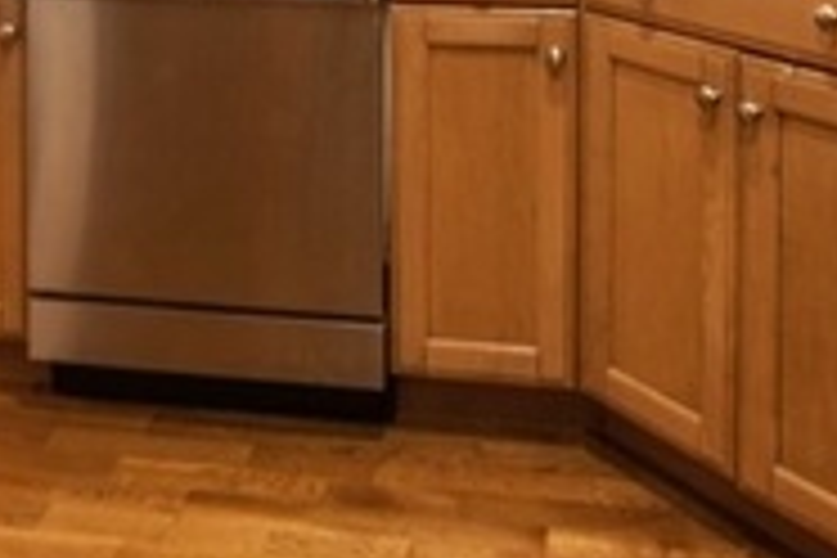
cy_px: -250
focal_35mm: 55
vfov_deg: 21.2
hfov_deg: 36.2
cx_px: 369
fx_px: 1279
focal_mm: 16
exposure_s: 1
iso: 200
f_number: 9.5
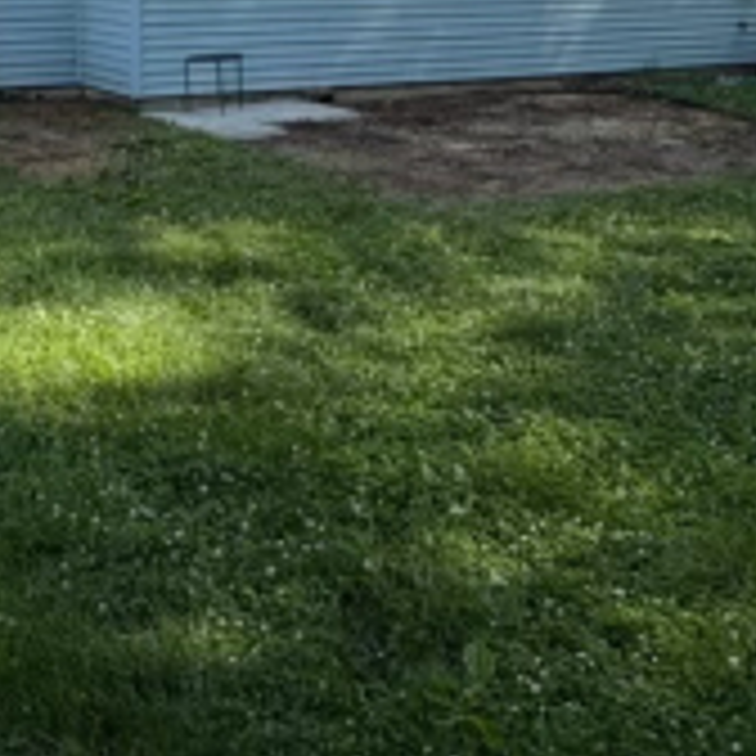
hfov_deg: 33.1
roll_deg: +1.1
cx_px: 92
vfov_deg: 33.1
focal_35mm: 49
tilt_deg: -5.9
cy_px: 90
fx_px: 1211
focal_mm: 2.22
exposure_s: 1/770
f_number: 2.2
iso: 32
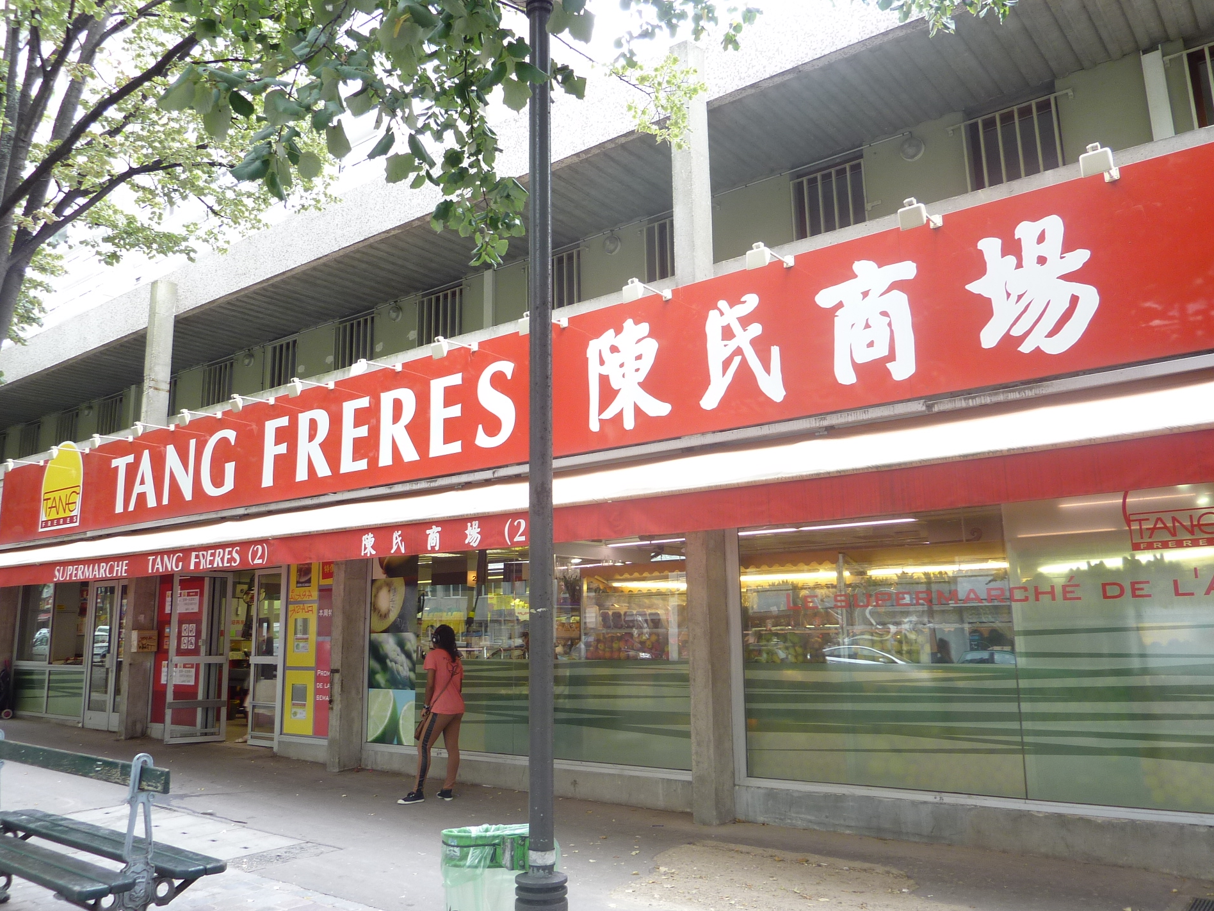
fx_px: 947
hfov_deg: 65.2
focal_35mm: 27
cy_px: 449
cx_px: 561
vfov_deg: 51.4
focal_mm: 4.1
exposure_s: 1/40
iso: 100
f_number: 3.3
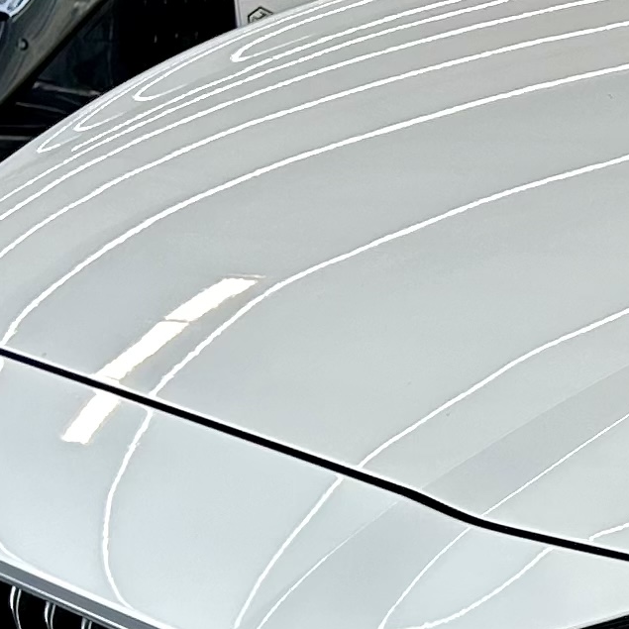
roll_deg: -1.0
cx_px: 1403
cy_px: 514
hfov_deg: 10.6
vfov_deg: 11.9
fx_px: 3001
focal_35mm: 146
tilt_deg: -15.5
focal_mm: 5.7
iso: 32
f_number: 1.5
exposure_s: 1/133
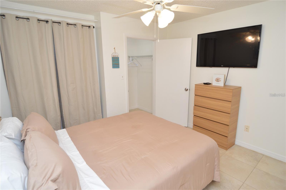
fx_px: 143
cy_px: 95
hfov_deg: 90.1
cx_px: 143
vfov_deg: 67.3
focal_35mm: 18
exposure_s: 1/60
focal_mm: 12
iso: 400
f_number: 4
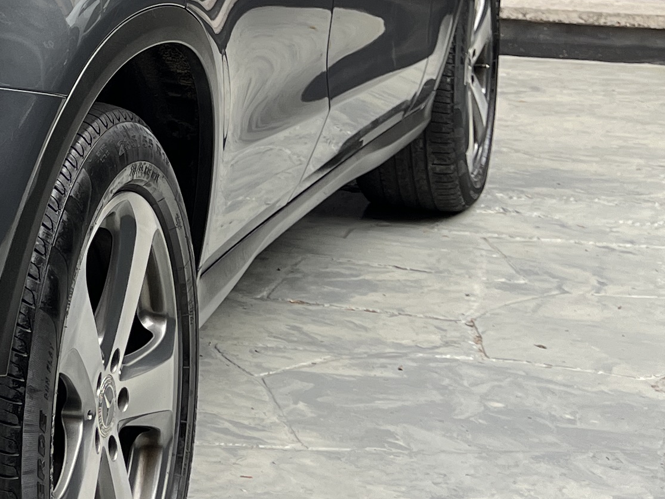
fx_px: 1806
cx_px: -468
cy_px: 11
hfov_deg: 17.6
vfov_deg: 15.5
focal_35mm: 94
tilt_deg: -9.1
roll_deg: +0.8
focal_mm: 5.1
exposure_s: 1/366
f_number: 1.6
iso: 50
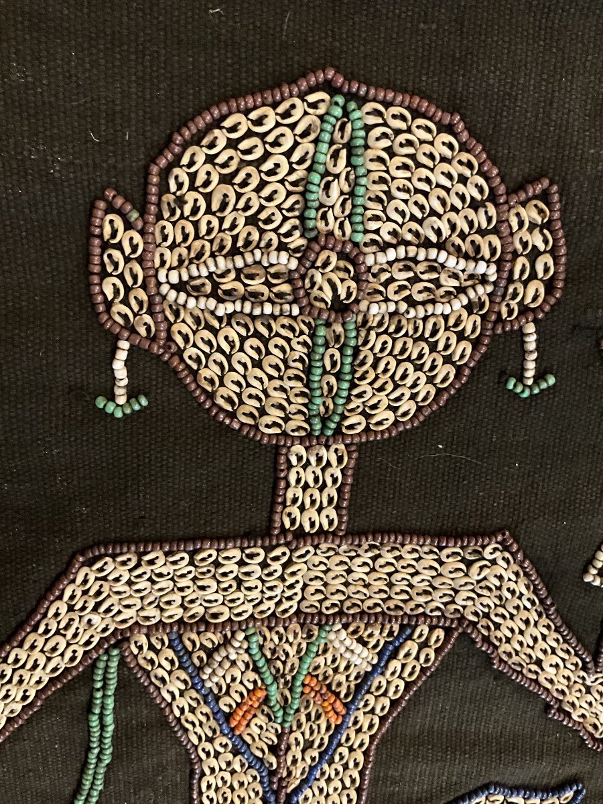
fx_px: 674
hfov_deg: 48.2
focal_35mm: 29
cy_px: 402
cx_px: 302
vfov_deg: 61.7
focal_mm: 3
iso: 640
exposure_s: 1/30
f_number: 1.8
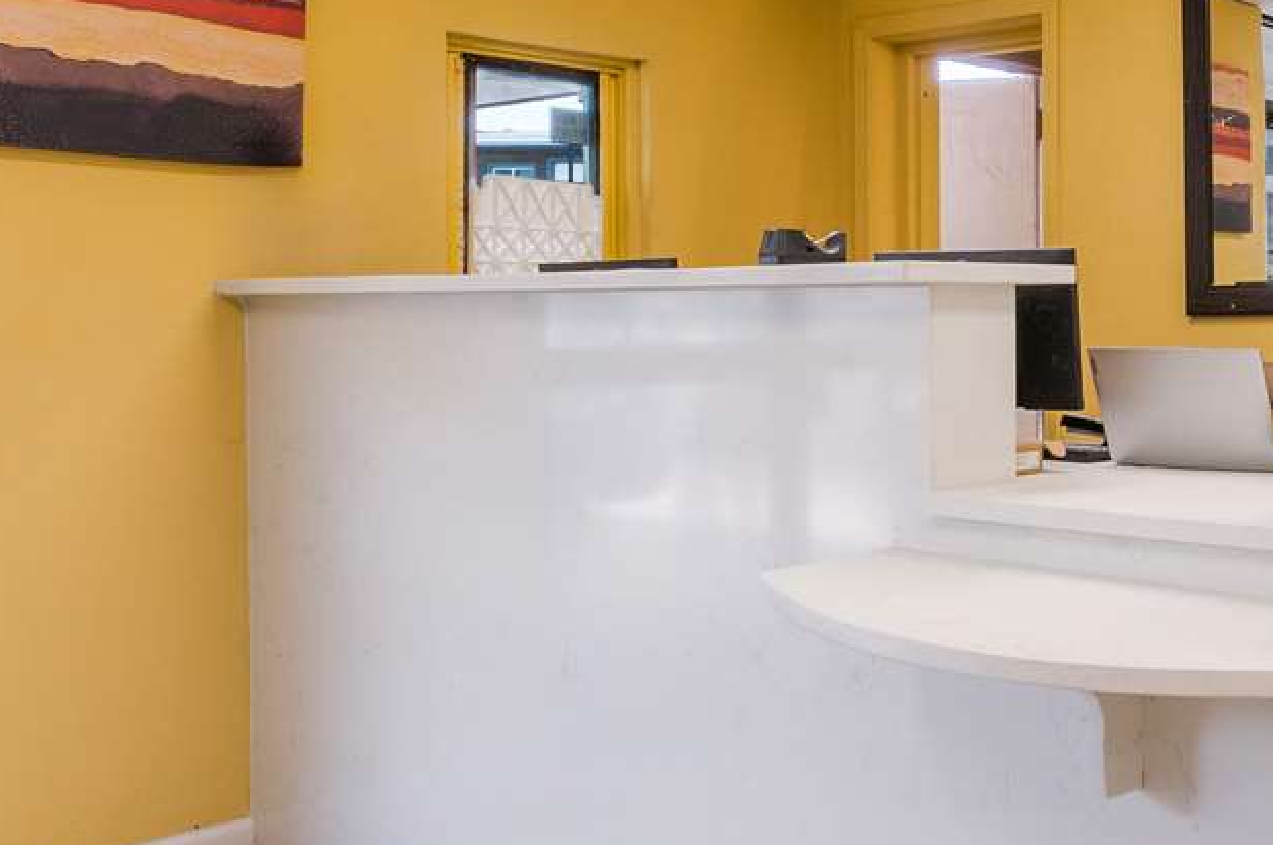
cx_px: 1194
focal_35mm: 41
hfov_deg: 42.6
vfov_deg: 32.4
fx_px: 1448
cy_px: 515
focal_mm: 17
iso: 800
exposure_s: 1/25
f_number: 8
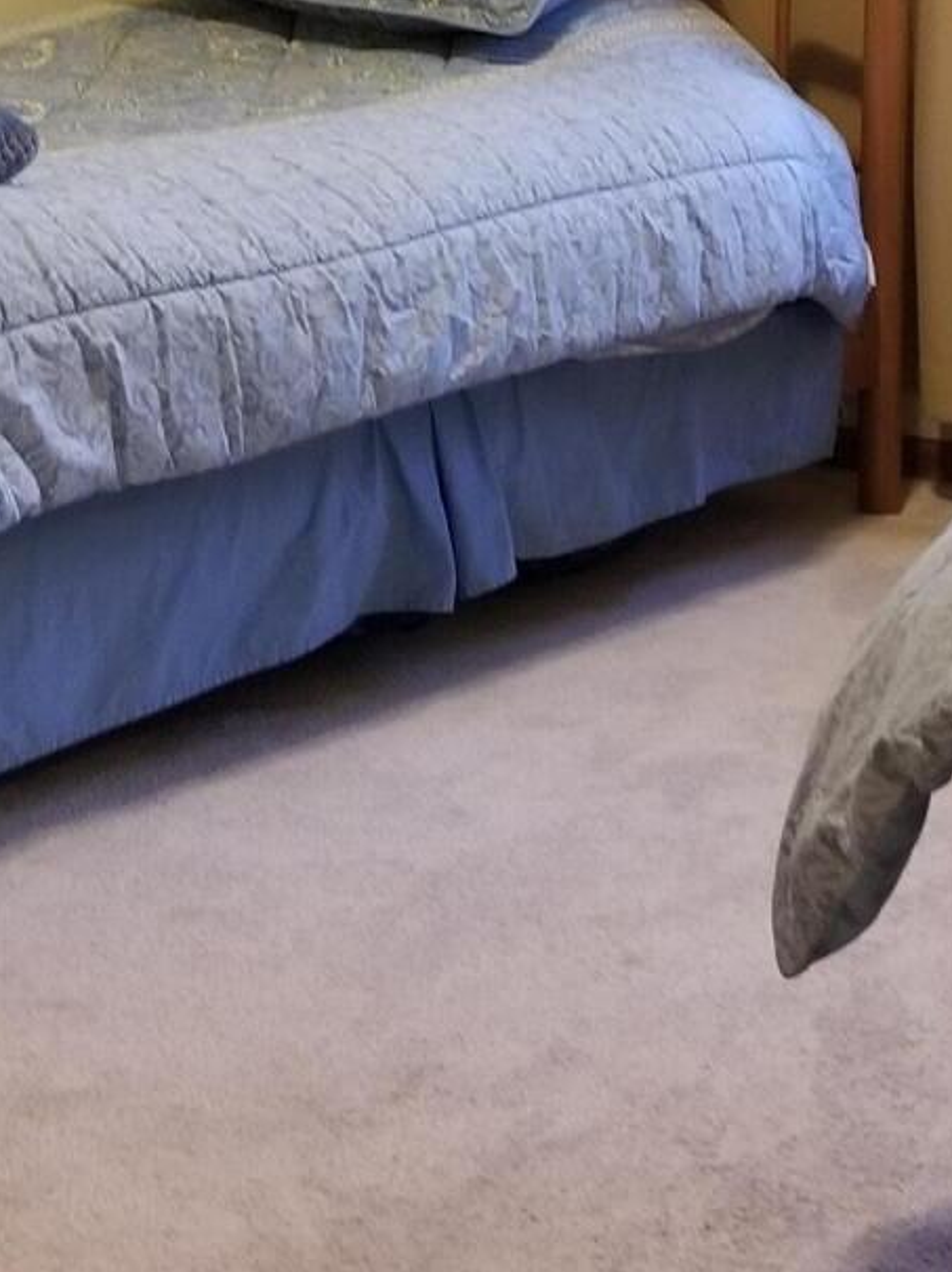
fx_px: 3157
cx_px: 725
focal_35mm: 86
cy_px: 48
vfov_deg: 22.1
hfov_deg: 17.0
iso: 200
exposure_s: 1/24
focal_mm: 4.25
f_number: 1.7
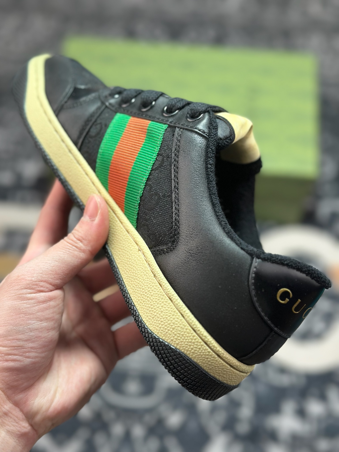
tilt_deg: -57.9
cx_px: 170
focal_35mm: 48
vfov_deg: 39.7
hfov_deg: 30.3
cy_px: 226
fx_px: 627
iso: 80
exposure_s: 1/375
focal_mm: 6.86
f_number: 1.78
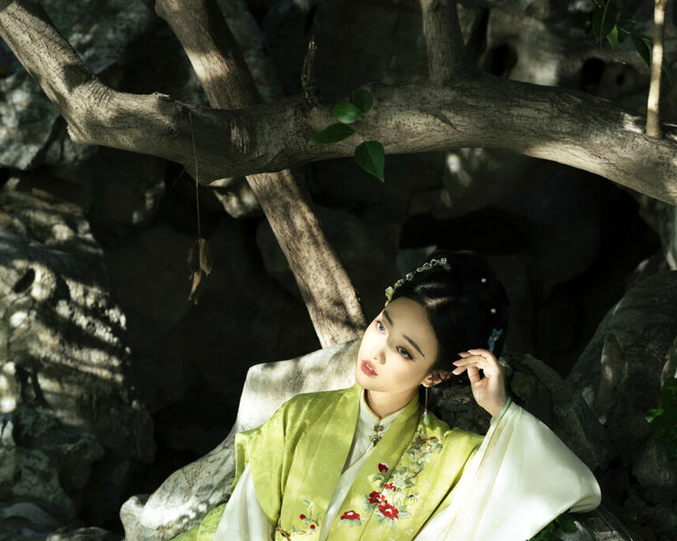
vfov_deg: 10.4
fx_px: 2945
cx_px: 310
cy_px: 606
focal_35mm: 147
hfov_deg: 13.1
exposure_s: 1/200
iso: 250
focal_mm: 75
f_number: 4
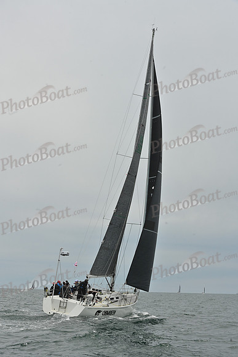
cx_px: 119
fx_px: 694
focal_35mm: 70
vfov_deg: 28.8
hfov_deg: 19.5
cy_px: 178
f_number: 10
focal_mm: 70
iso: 320
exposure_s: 1/1000
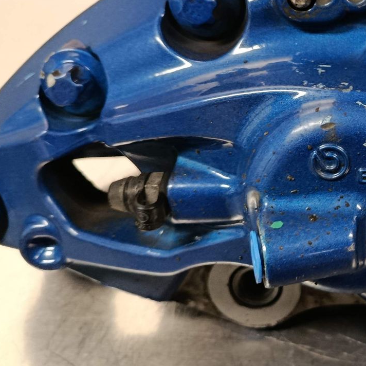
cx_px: 445
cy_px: 87
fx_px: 730
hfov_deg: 25.2
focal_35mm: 61
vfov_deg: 27.7
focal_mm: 5.24
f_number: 1.7
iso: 1235
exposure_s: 1/33.3
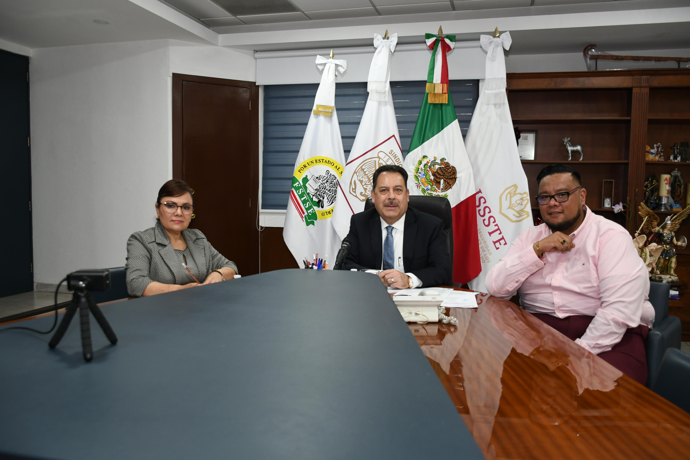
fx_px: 575
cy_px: 230
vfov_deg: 43.6
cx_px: 345
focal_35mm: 30
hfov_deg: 61.9
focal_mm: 20
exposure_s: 1/100
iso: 1000
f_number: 3.5
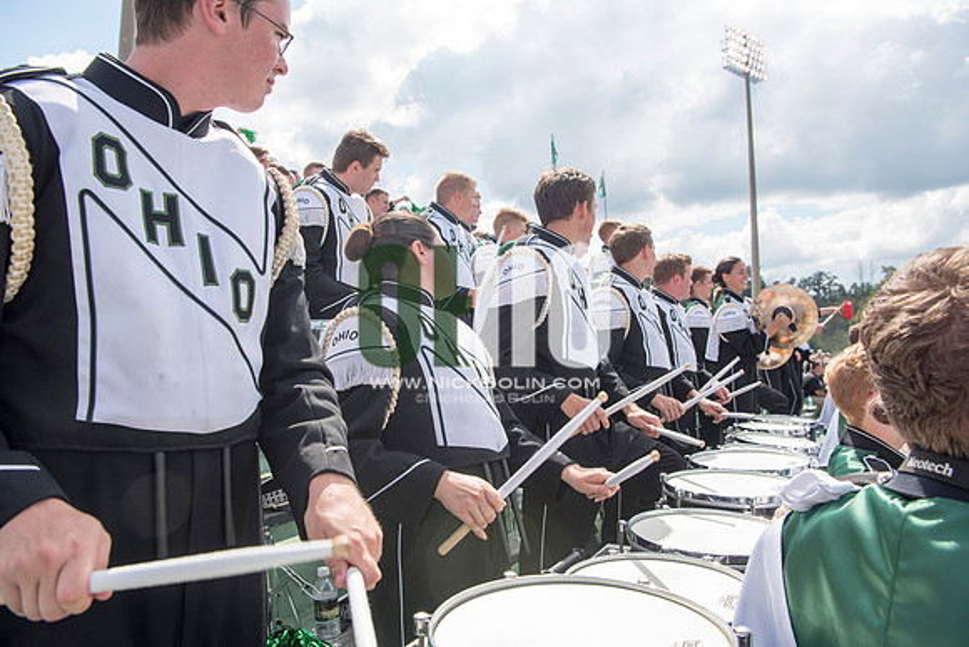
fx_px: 646
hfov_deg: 73.7
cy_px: 324
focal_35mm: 24
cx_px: 484
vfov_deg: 53.2
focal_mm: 24
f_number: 7.1
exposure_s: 1/500
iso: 200
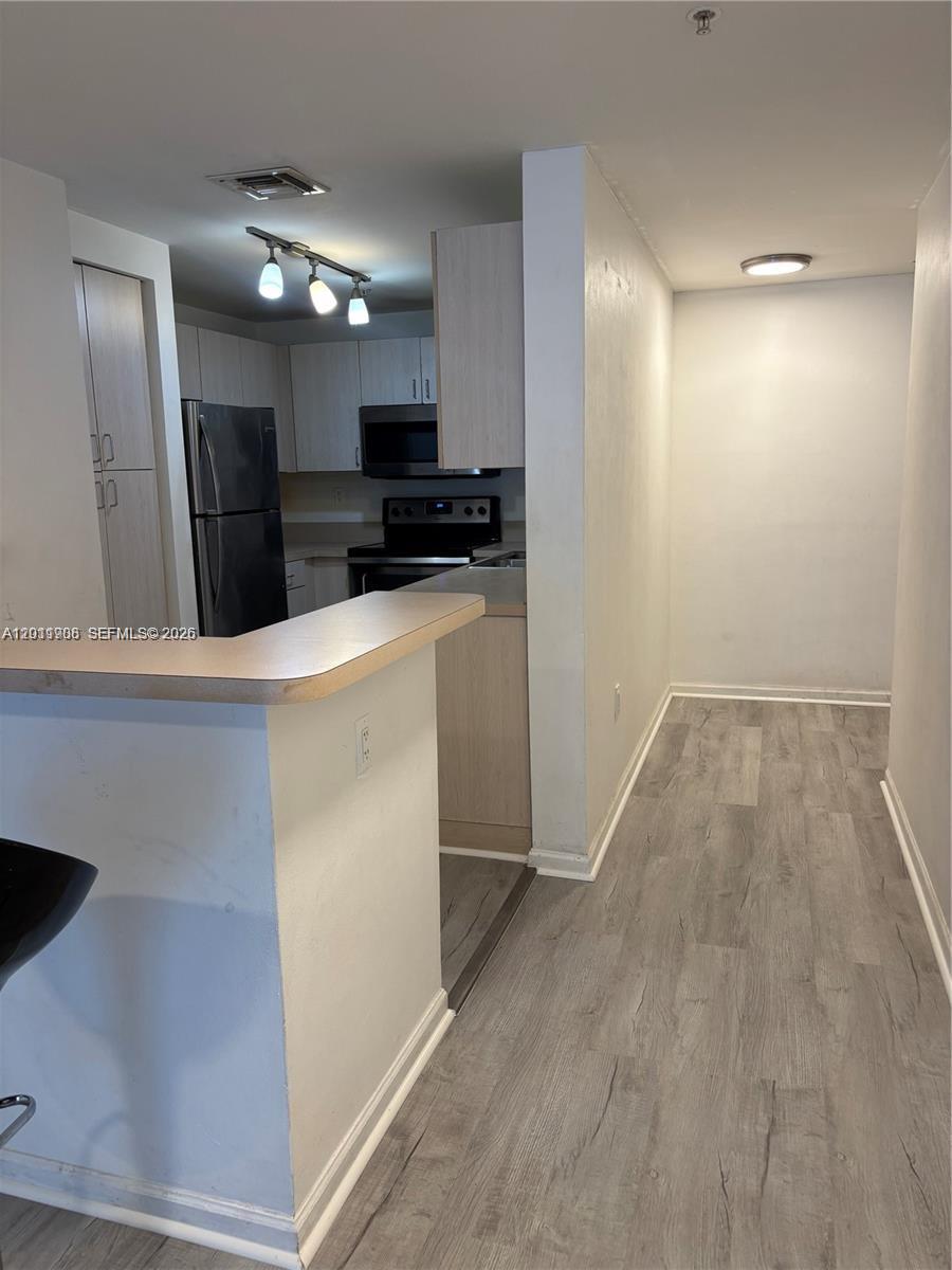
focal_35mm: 26
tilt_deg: -10.3
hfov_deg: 53.1
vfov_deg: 67.3
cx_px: 476
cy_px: 635
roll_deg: +0.9
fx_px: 953
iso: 80
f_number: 1.6
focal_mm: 5.96
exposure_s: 1/60
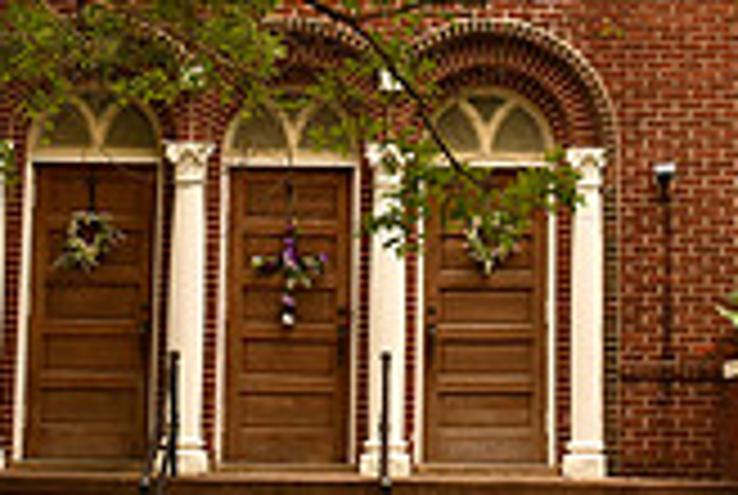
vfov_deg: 10.7
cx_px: 446
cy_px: -92
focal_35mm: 127
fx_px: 2608
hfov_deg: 16.1
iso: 400
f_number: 5
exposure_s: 1/640
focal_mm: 24
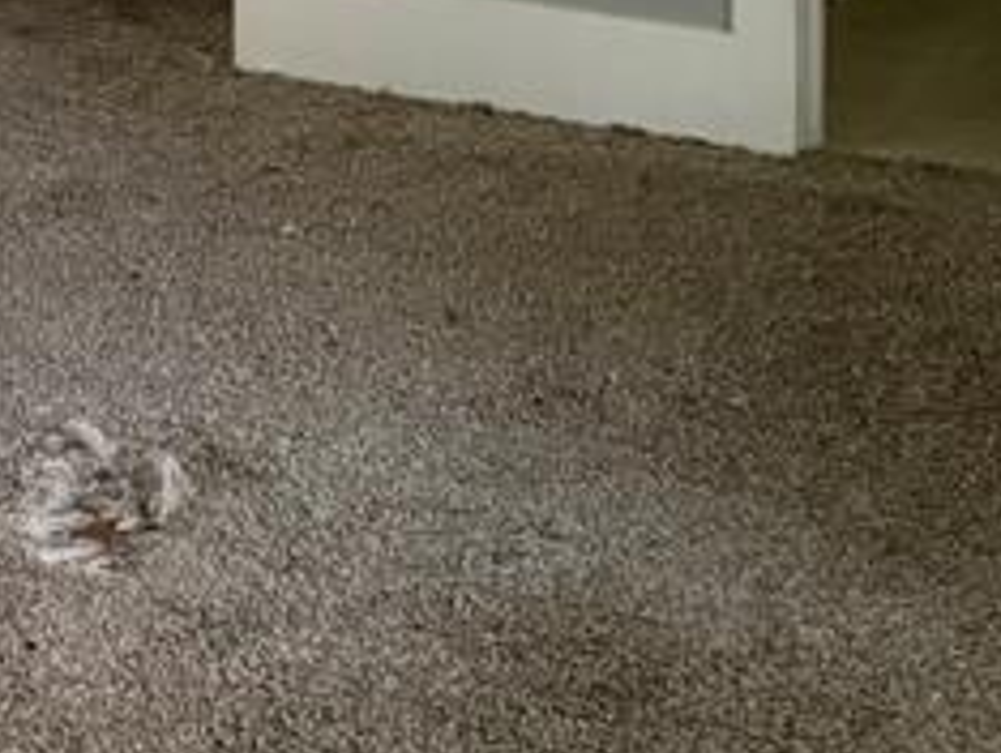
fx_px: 3039
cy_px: -672
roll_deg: -0.5
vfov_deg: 12.7
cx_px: 64
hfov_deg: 18.3
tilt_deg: -1.7
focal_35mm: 105
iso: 800
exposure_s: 1/60
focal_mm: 6.76
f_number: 1.78
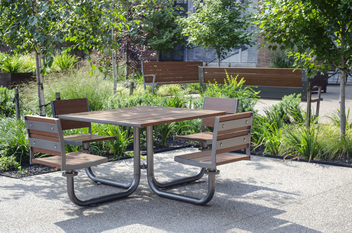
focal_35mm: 69
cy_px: 116
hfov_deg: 29.3
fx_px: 673
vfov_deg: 19.6
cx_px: 176
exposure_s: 1/160
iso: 200
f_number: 6.3
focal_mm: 46
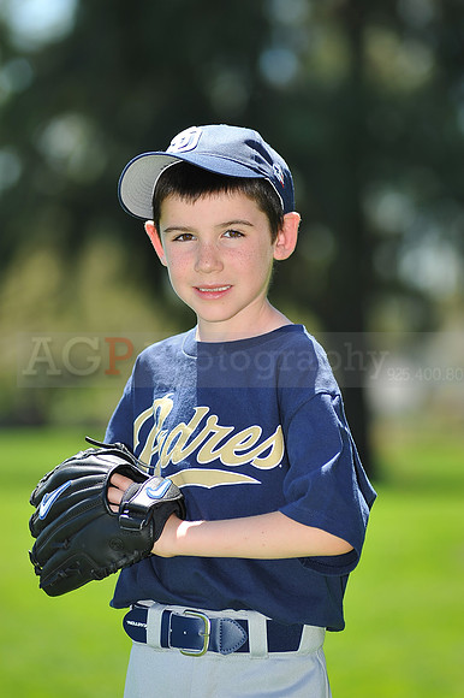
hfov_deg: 7.6
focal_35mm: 180
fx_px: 3484
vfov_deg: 11.4
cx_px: 232
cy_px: 349
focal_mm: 180
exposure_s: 1/640
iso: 200
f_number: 4.5
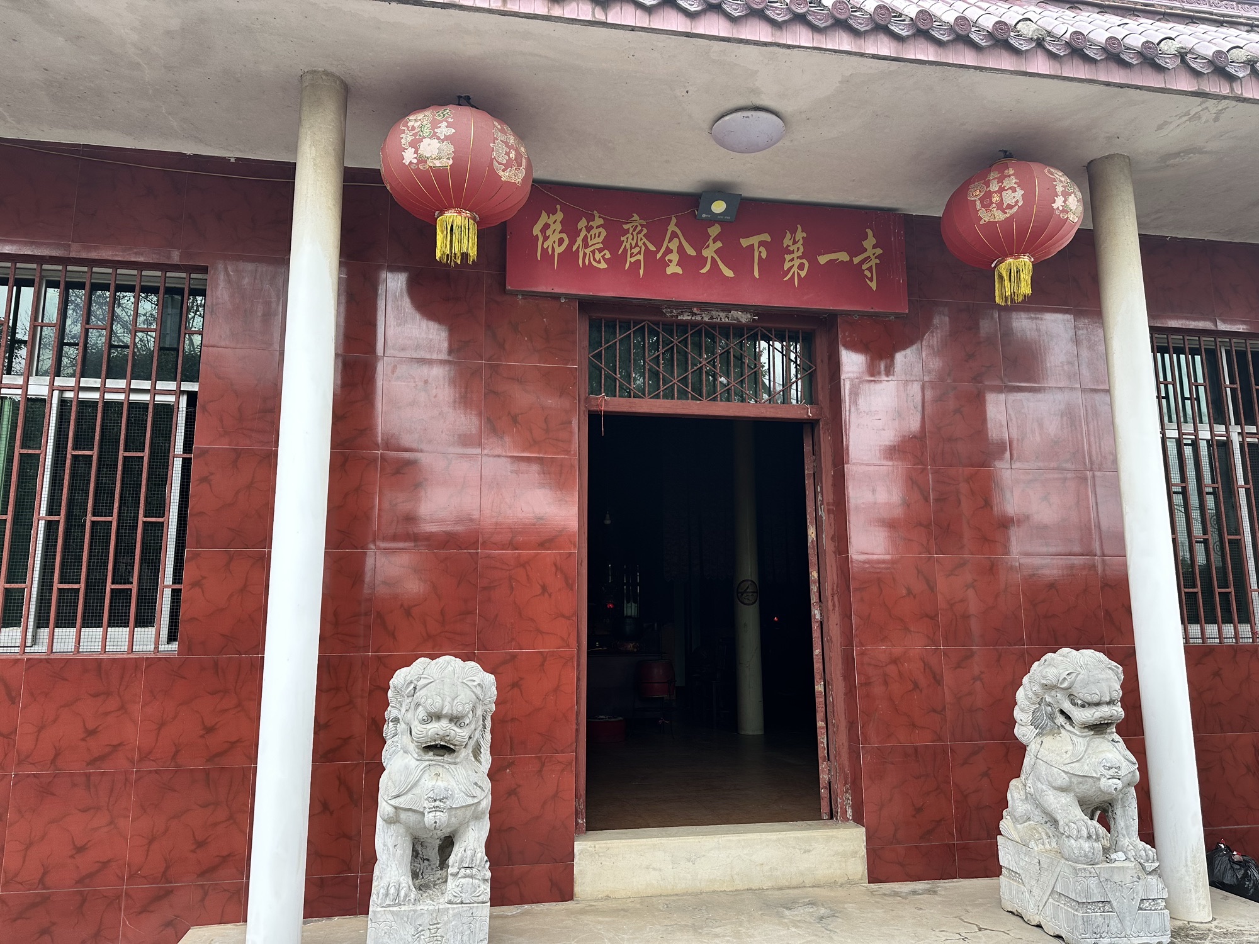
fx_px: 873
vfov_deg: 56.8
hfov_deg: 71.6
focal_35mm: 24
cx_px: 630
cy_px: 472
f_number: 1.78
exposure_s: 1/190
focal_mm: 6.86
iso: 80
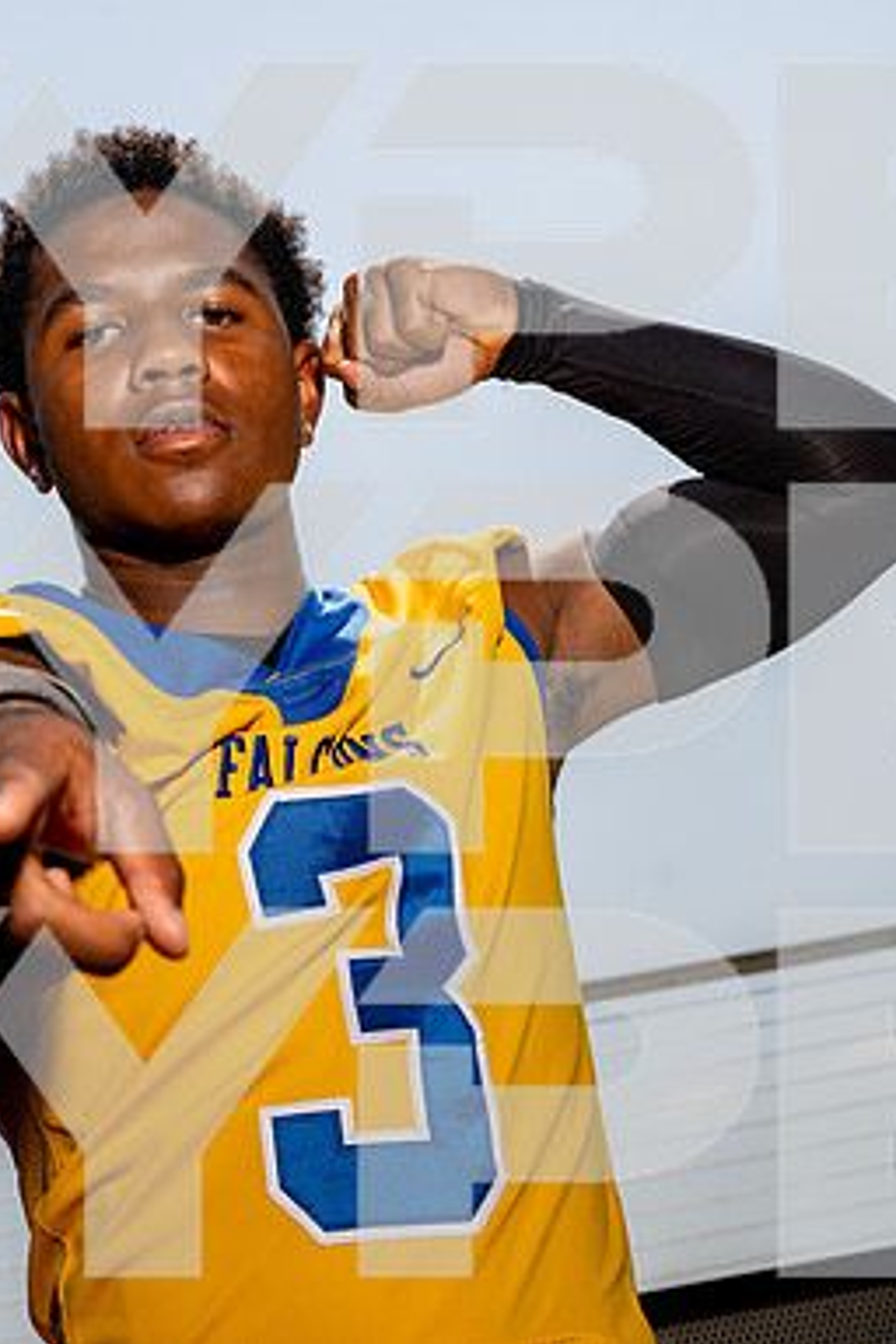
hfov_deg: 17.0
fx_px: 2986
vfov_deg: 25.4
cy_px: 670
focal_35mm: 80
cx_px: 301
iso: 100
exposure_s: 1/250
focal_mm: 53
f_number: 8
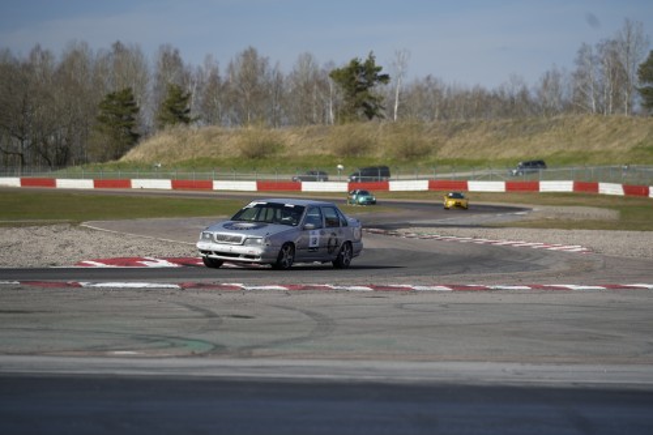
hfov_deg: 14.0
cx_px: 326
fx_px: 2665
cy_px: 218
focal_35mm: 147
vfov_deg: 9.3
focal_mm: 147
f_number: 3.5
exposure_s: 1/1000
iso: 125
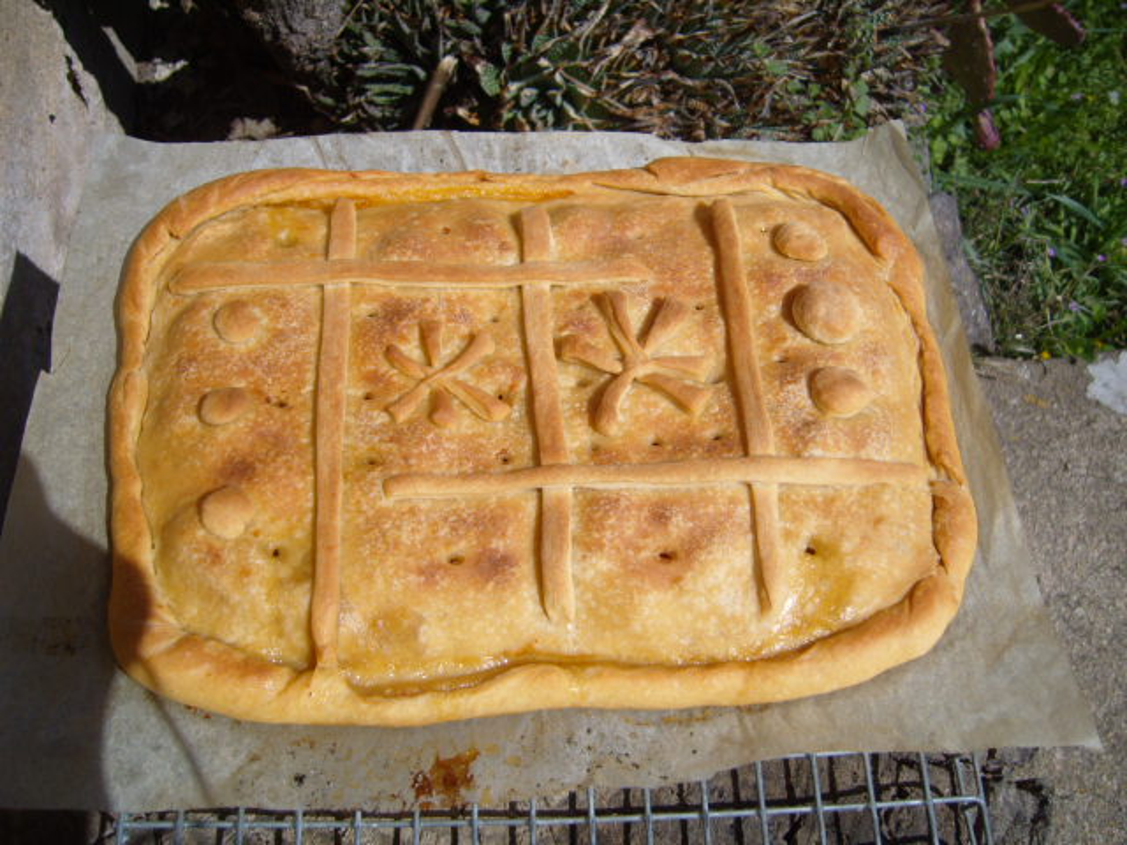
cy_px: 422
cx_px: 564
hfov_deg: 52.6
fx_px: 1140
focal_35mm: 35
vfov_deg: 40.7
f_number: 7.1
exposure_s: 1/500
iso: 80
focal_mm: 7.4
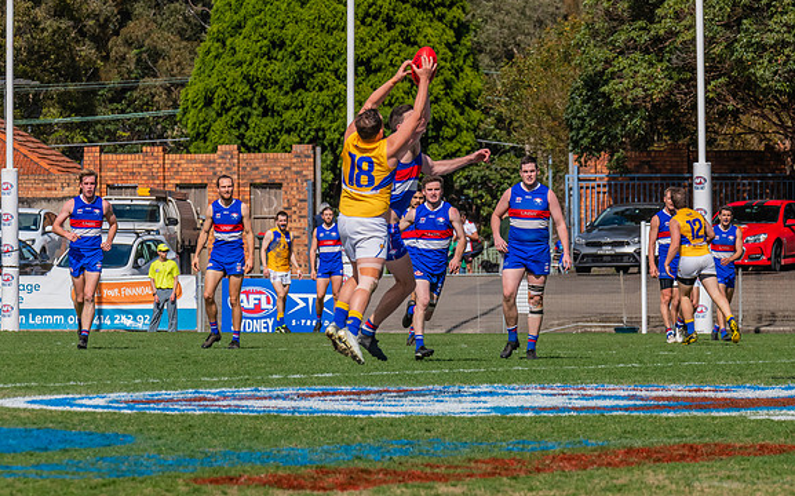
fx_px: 7515
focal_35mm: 347
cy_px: 250
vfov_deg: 3.8
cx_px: 407
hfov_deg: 6.1
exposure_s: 1/1600
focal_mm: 270
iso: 800
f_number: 11
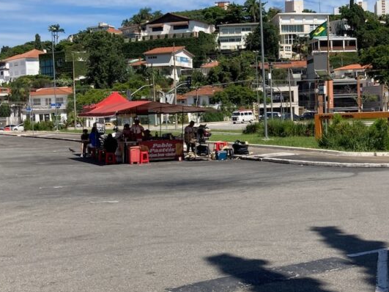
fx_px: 607
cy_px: 127
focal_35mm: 54
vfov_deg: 27.0
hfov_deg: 35.3
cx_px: 247
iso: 20
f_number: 1.8
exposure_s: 1/2404
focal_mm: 3.99
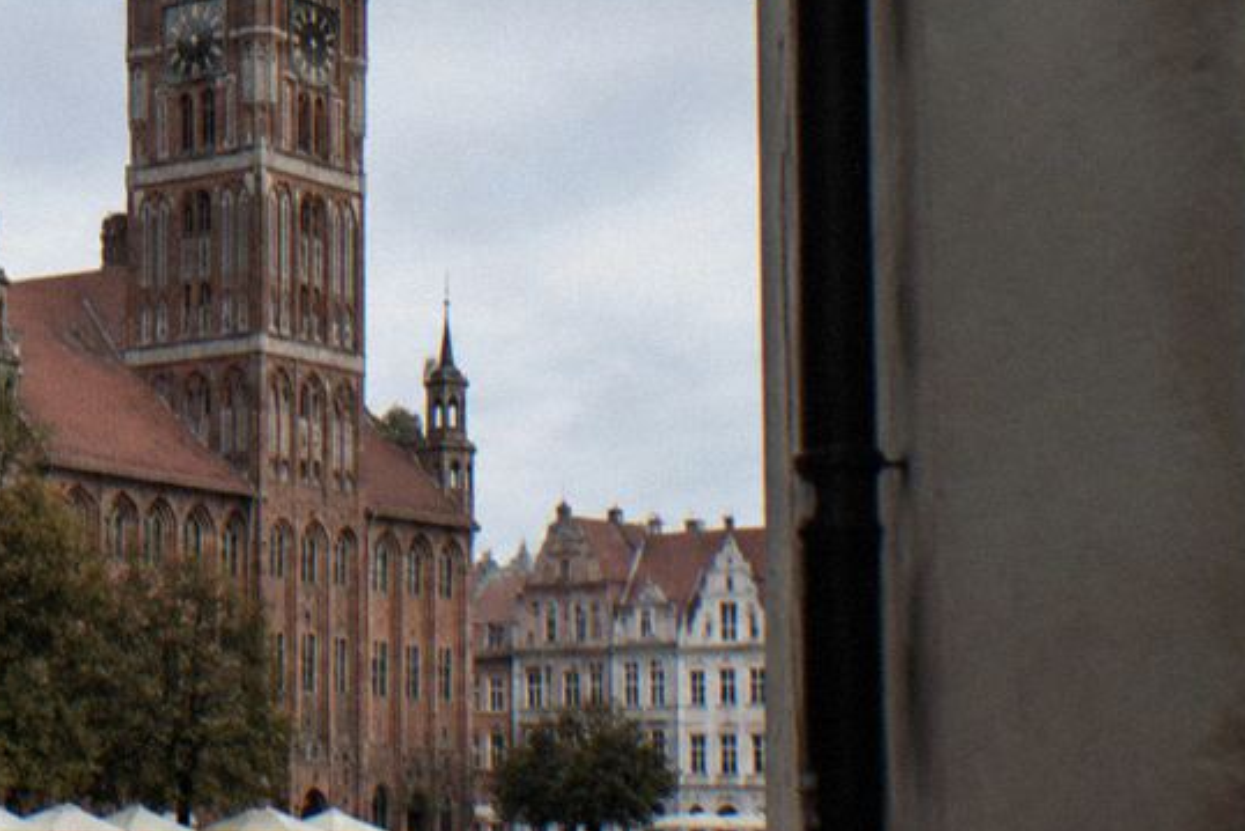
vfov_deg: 20.9
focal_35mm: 65
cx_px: 238
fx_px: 2248
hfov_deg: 30.2
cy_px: 407
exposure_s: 1/400
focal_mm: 35
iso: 800
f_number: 7.1
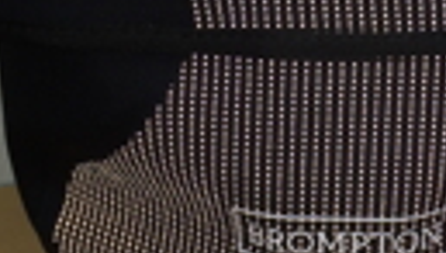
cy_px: 28
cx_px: 353
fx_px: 1161
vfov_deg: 12.3
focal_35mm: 98
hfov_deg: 21.5
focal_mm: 4.15
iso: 32
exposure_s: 1/62
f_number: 2.2
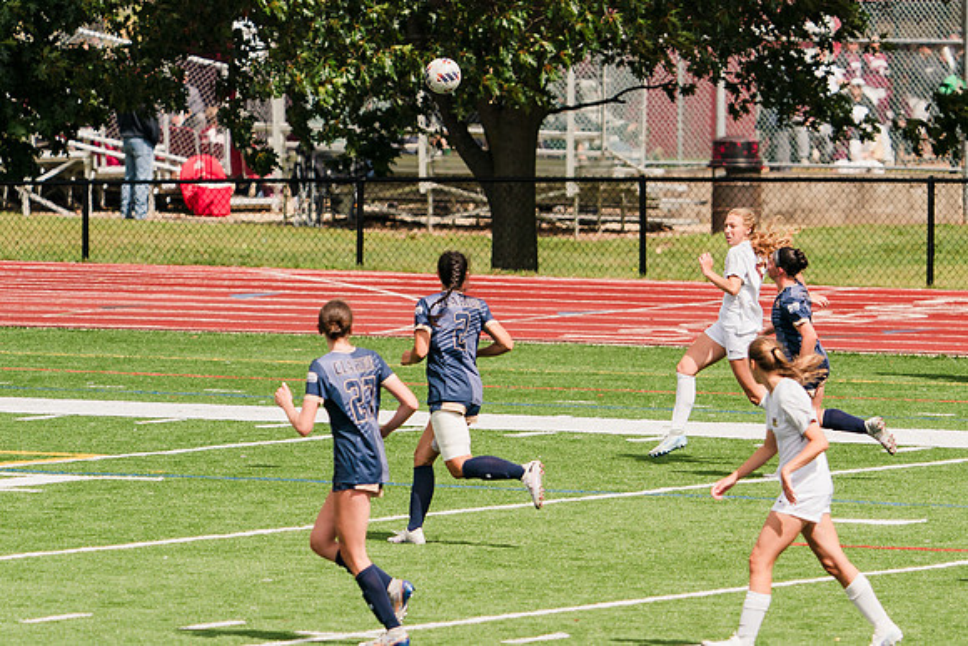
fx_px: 12800
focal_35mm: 476
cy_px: 327
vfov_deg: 2.9
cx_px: 691
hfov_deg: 4.3
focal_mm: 324
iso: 250
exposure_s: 1/1600
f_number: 6.3
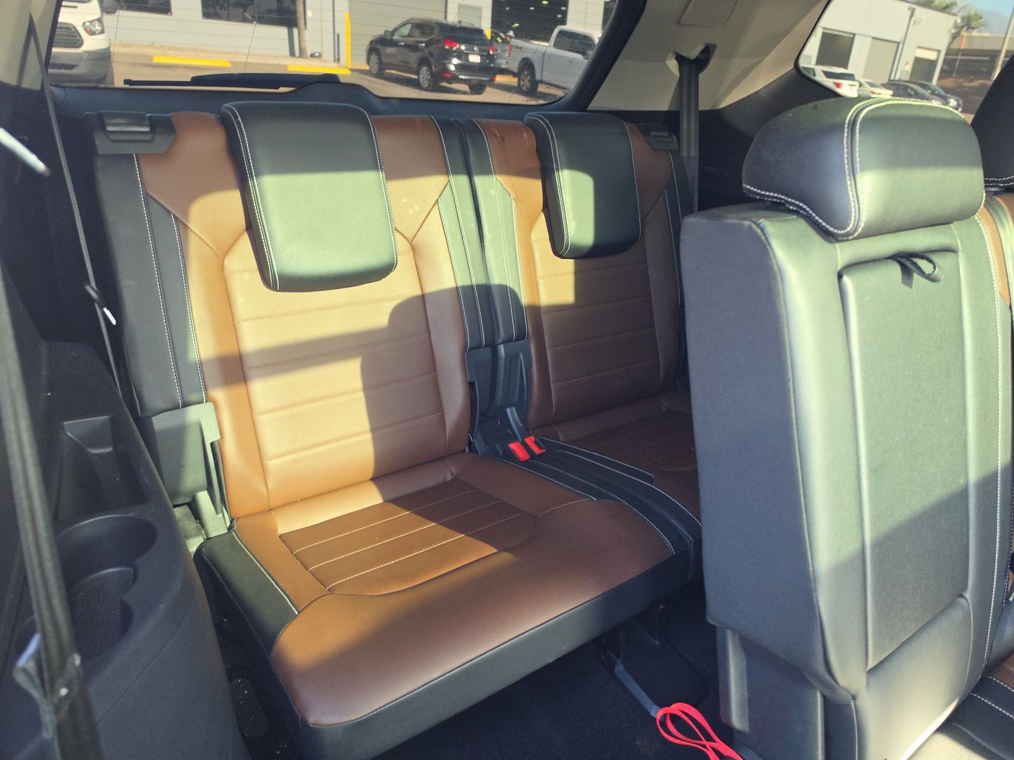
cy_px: 380
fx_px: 674
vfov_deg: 58.9
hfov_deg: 73.9
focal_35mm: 23
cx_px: 507
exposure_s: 1/119
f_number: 1.4
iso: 197
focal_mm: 6.5
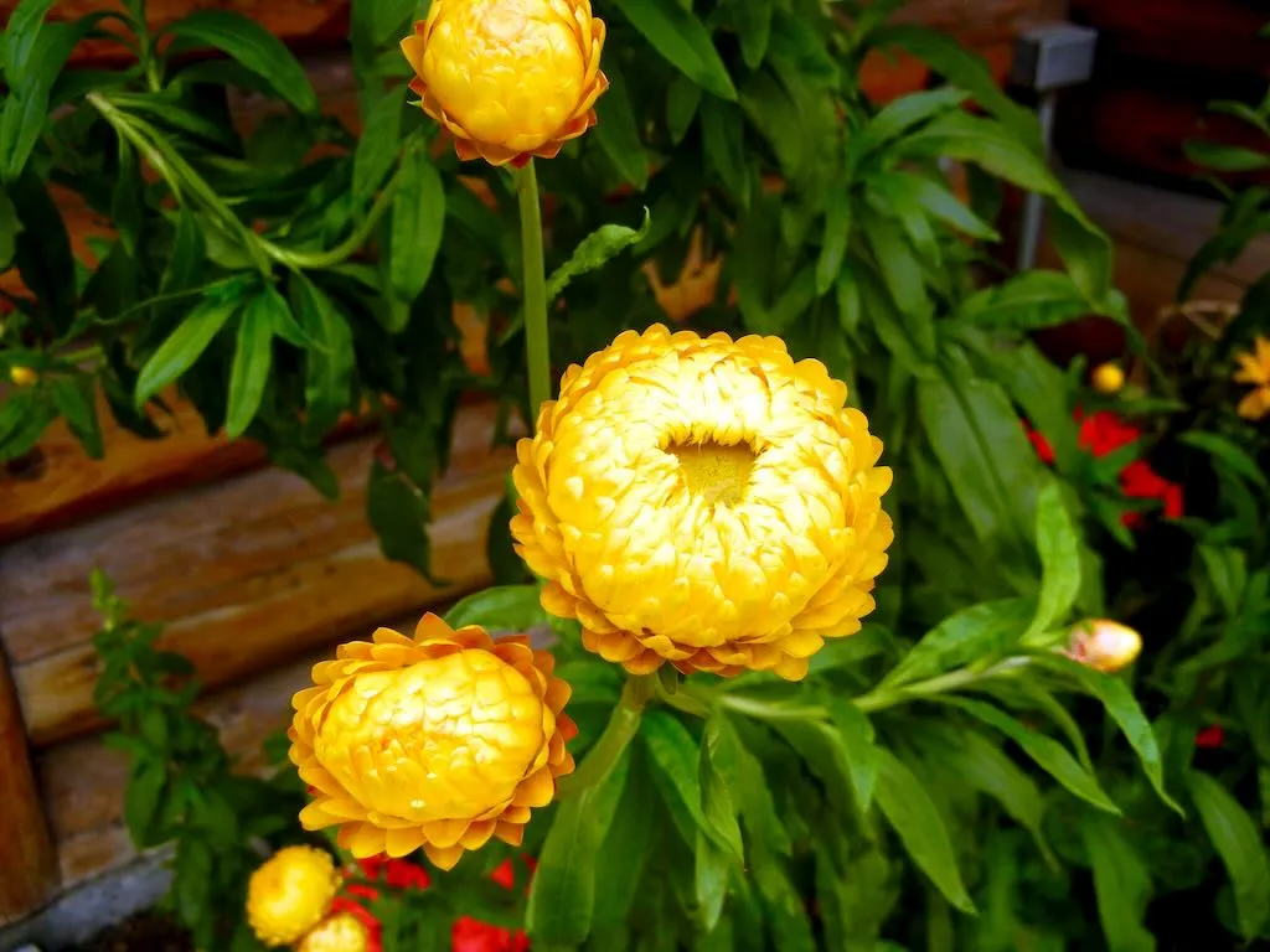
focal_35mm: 39
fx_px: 1431
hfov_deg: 47.9
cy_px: 476
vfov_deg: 36.8
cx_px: 635
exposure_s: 1/151
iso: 160
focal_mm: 7.1
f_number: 3.7
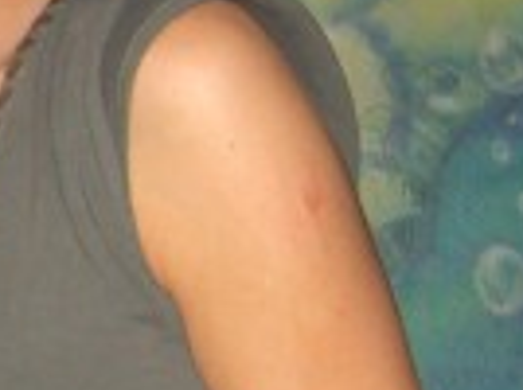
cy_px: 51
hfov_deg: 6.8
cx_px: -734
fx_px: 4147
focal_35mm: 275
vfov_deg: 5.4
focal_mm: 9.5
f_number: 3.1
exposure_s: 1/60
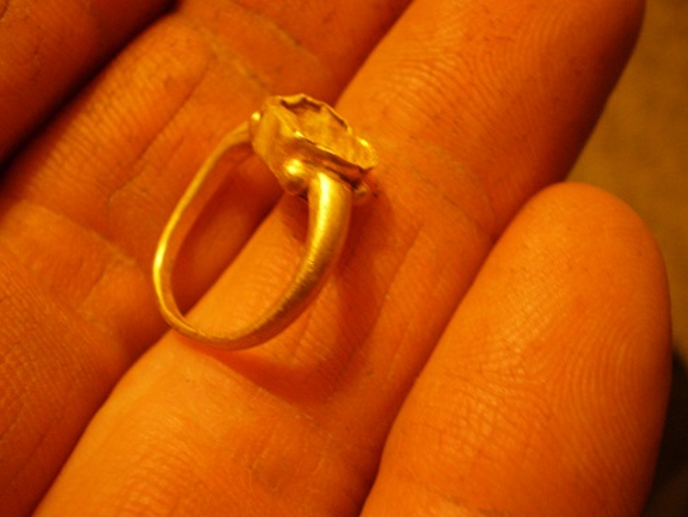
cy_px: 258
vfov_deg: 34.4
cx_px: 344
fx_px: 835
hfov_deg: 44.8
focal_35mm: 42
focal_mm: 7.4
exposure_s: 1/2
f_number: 3.5
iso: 200
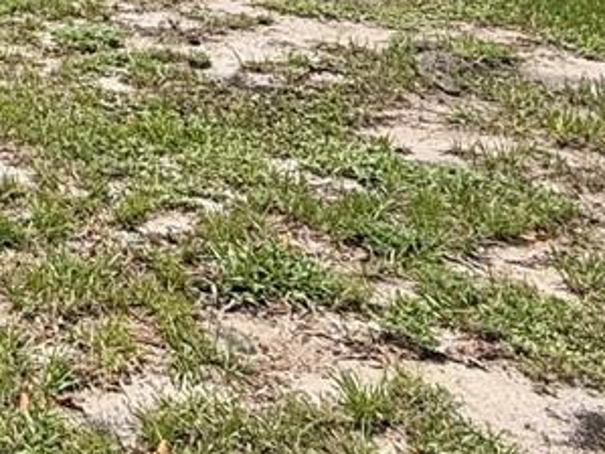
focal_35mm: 75
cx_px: -261
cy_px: -247
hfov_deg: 22.2
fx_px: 1310
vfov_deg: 17.4
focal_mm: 2.22
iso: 20
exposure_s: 1/1464
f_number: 2.2
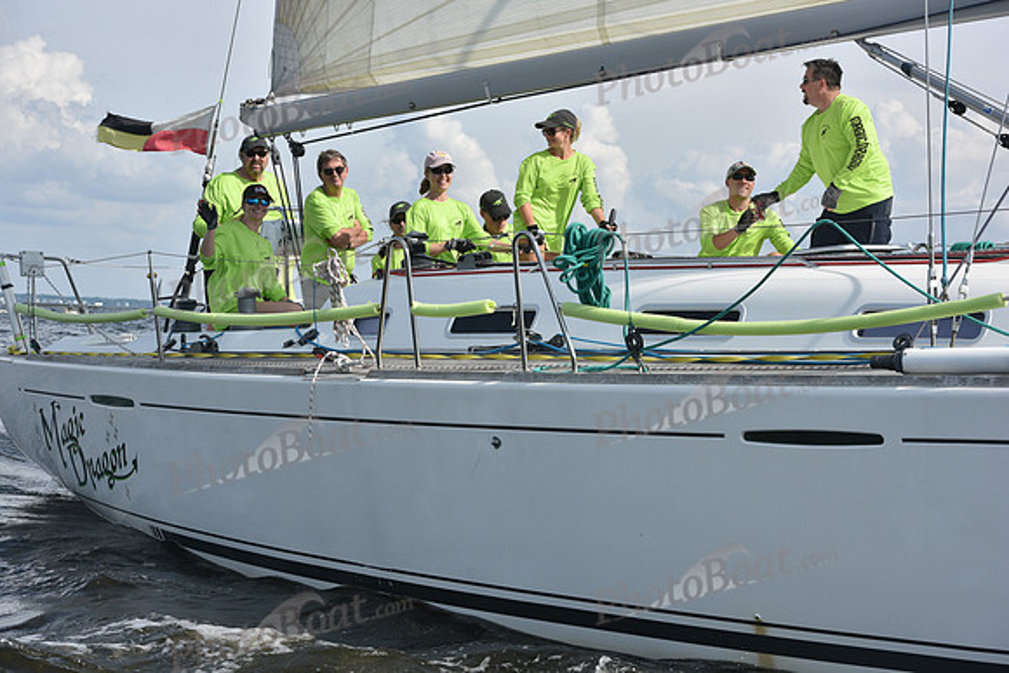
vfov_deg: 19.5
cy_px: 336
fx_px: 1962
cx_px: 504
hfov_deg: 28.8
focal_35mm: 70
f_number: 8
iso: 320
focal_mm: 70
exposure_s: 1/1250
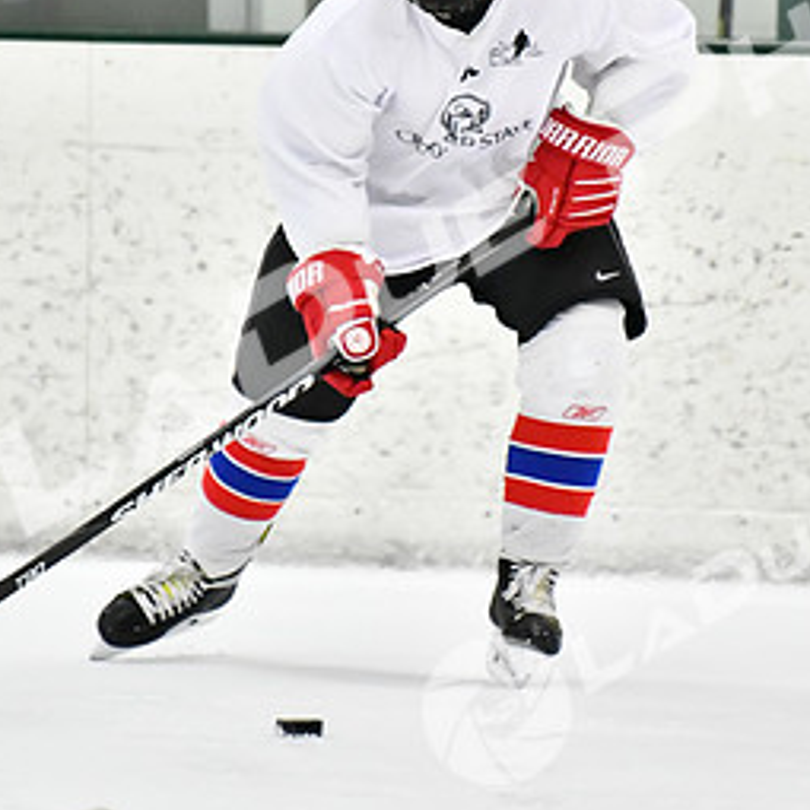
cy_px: 243
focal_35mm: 552
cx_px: 416
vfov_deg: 3.2
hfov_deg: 3.2
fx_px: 14613
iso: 6400
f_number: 2.8
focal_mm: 190
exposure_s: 1/1600
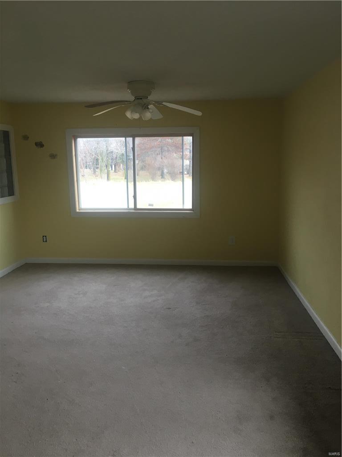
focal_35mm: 29
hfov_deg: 48.2
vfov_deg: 61.7
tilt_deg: -9.7
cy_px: 228
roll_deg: +2.1
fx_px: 382
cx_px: 171
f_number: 2.2
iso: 25
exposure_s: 1/40
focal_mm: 4.15
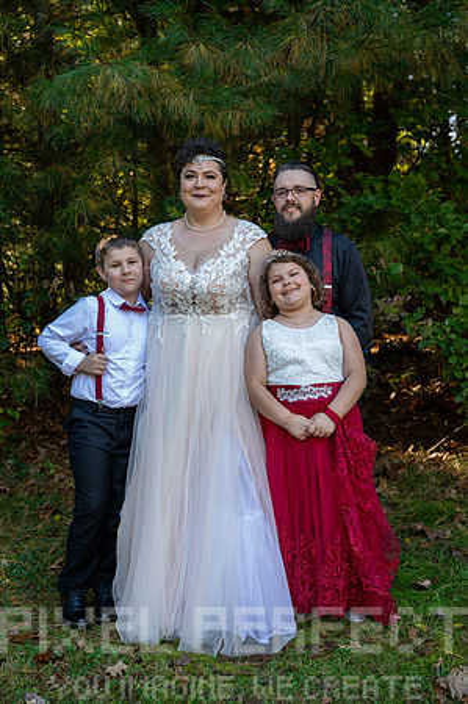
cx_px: 234
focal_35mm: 45
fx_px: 879
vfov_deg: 43.6
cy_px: 352
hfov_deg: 29.8
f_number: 4.5
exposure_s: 1/200
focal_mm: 45
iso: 800
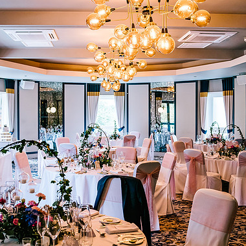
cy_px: 124
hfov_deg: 36.7
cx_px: 105
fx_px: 370
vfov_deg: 36.8
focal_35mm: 46
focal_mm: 35
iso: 1250
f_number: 4.5
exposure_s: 1/250
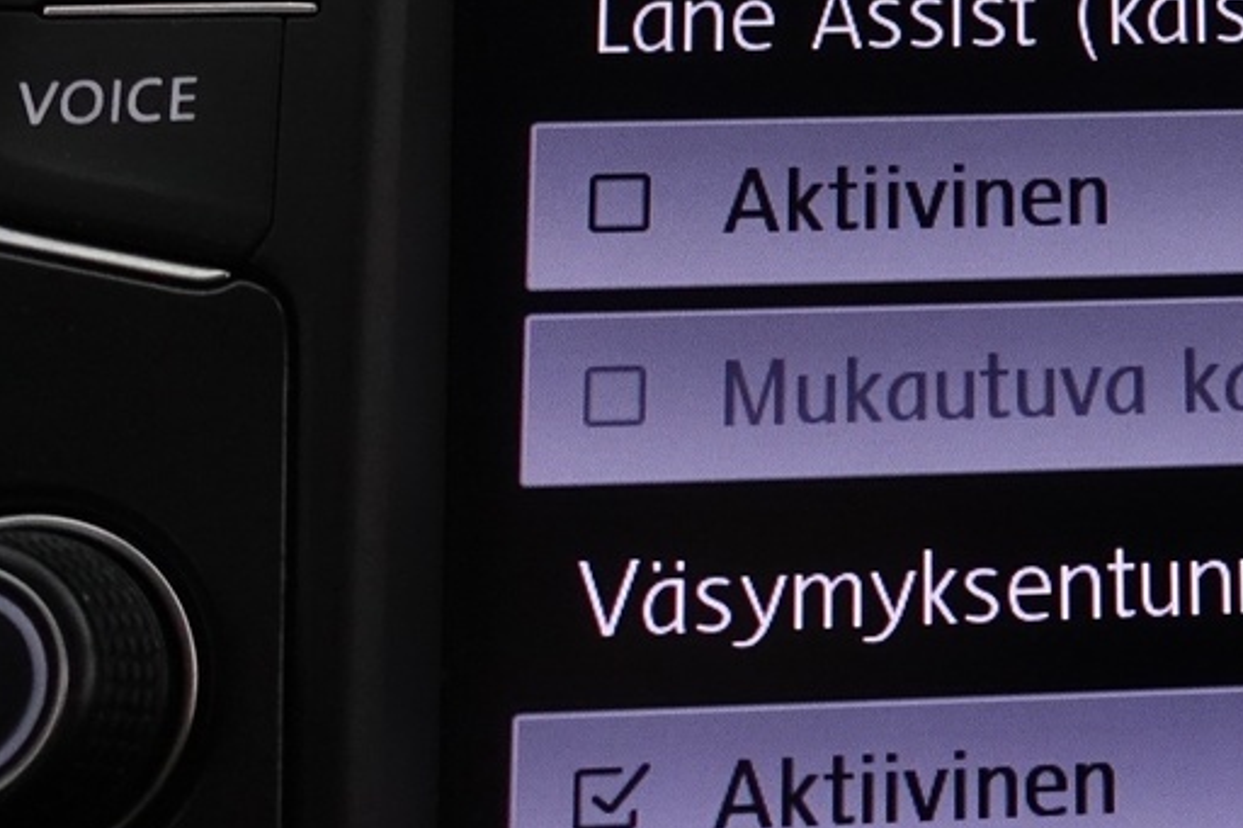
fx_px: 2623
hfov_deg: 24.4
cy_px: 92
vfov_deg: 17.7
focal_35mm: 76
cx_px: 1454
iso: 1000
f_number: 2.5
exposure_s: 1/60
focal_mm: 8.8
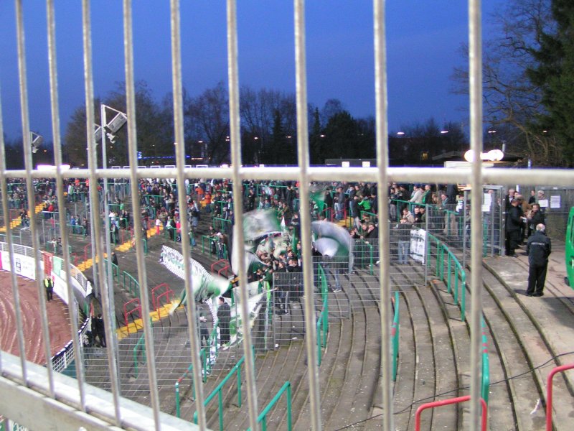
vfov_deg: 37.7
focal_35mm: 38
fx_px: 630
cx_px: 287
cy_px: 216
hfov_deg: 49.0
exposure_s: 1/6
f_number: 2.8
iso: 200
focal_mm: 5.8
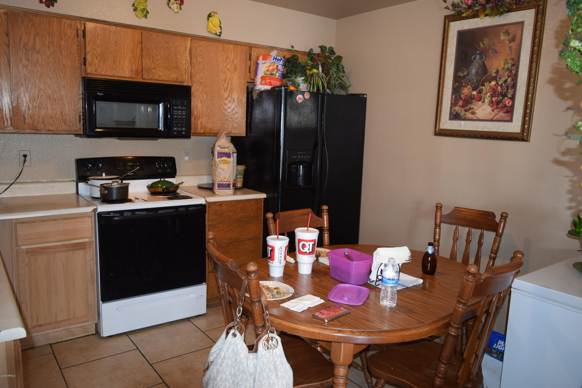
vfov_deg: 47.9
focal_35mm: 27
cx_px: 291
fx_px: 436
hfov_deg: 67.4
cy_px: 194
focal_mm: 18
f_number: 3.5
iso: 900
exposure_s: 1/60
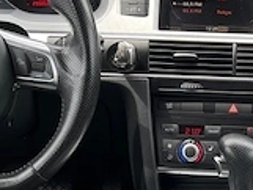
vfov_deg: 14.6
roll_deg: -3.2
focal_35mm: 97
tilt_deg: -32.0
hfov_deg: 19.8
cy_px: 245
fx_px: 709
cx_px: 231
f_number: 1.5
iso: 40
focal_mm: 5.7
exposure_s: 1/271
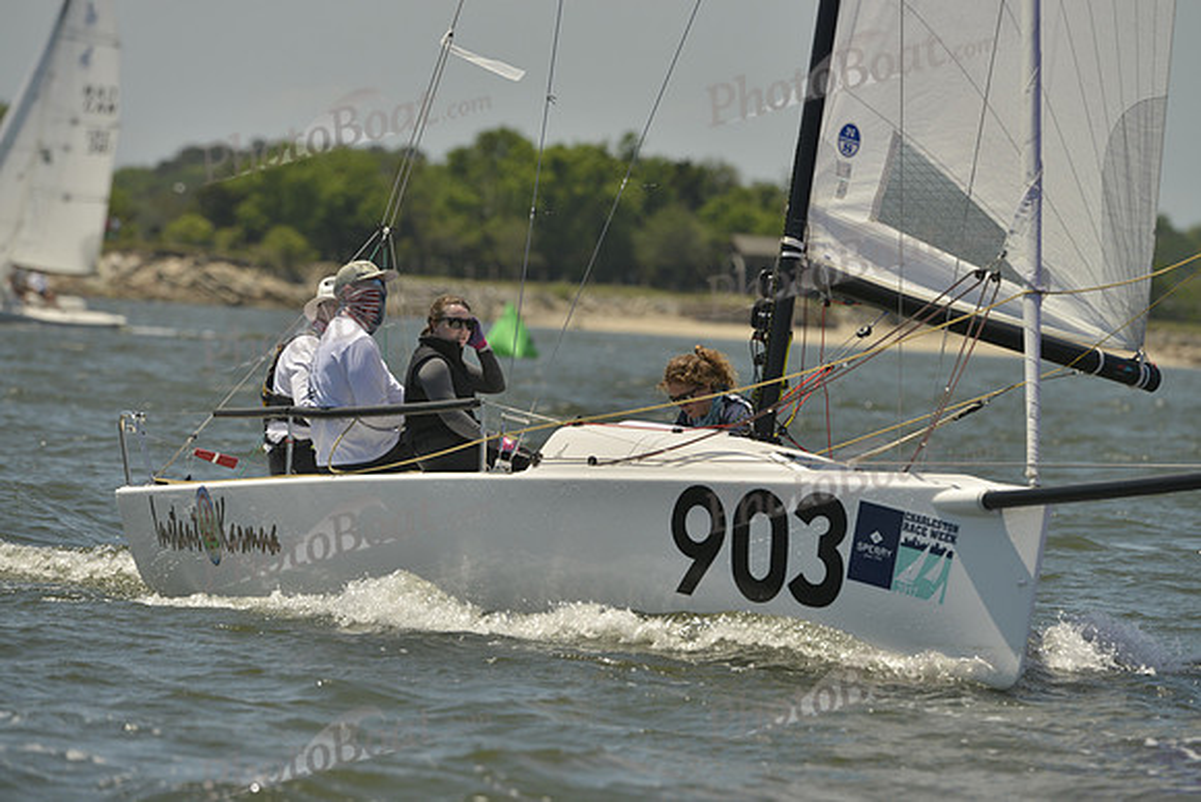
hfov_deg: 5.2
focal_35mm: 400
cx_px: 600
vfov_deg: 3.4
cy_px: 401
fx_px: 13347
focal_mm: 400
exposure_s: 1/1600
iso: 280
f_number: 8
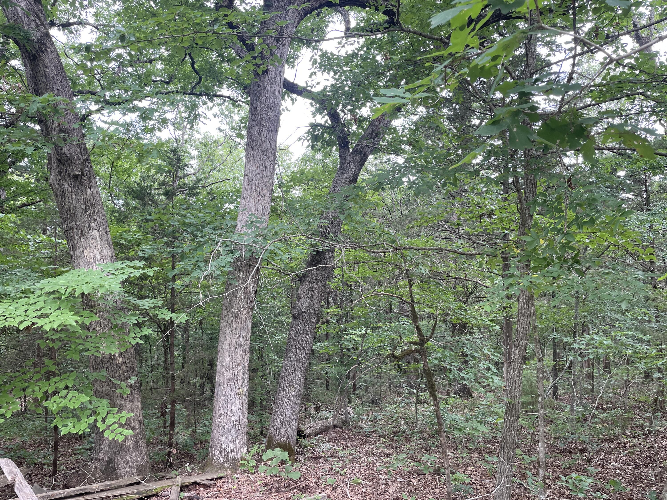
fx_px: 501
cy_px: 250
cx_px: 334
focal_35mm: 26
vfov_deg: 53.1
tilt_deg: -0.4
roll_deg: -2.1
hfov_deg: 67.3
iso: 64
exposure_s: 1/121
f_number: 1.6
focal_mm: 4.2
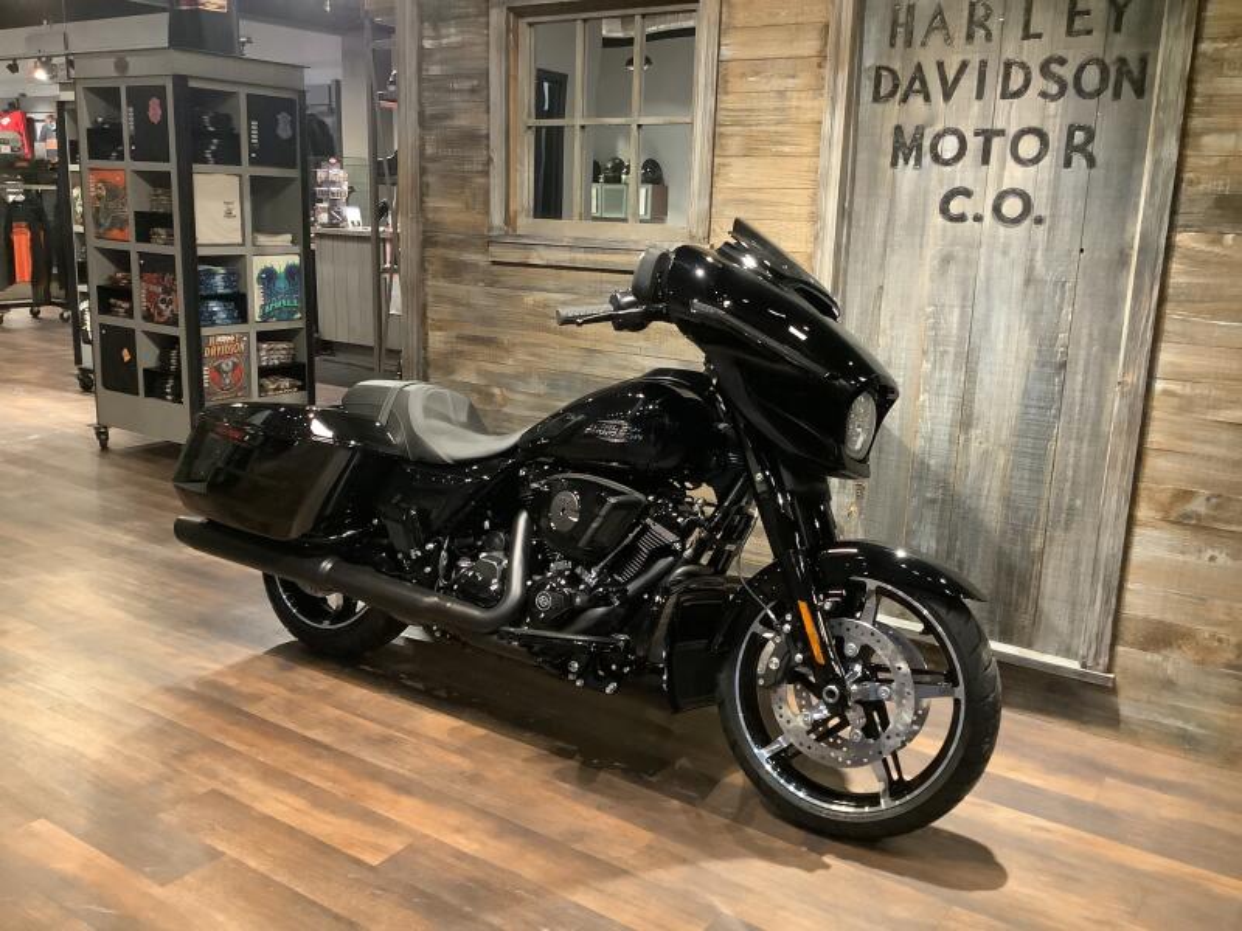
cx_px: 621
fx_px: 1112
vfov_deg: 45.4
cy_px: 466
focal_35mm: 31
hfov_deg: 58.4
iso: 400
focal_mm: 3.3
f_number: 2.4
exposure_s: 1/30
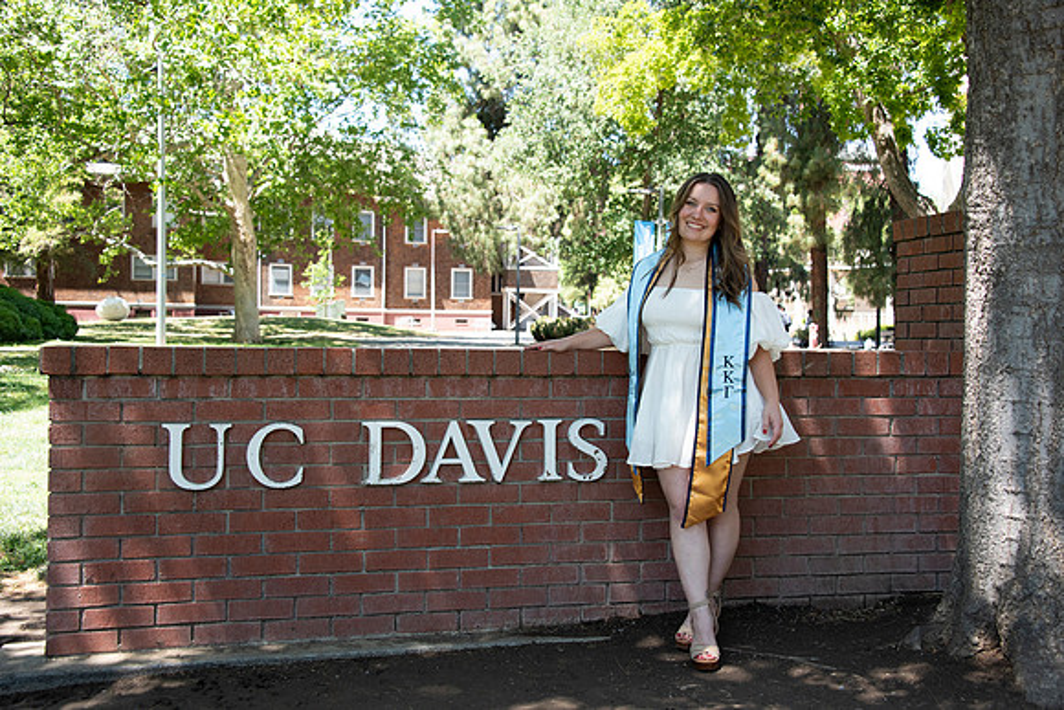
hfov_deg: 44.5
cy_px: 355
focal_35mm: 44
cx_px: 532
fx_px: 1301
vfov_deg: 30.5
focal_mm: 44
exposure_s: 1/400
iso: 640
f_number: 5.6
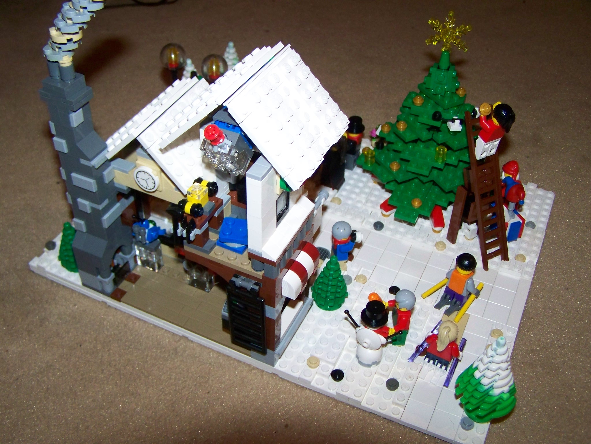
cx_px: 296
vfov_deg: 37.7
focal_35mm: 38
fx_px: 649
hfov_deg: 49.0
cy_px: 222
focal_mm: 6.3
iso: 200
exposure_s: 1/30
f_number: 2.8
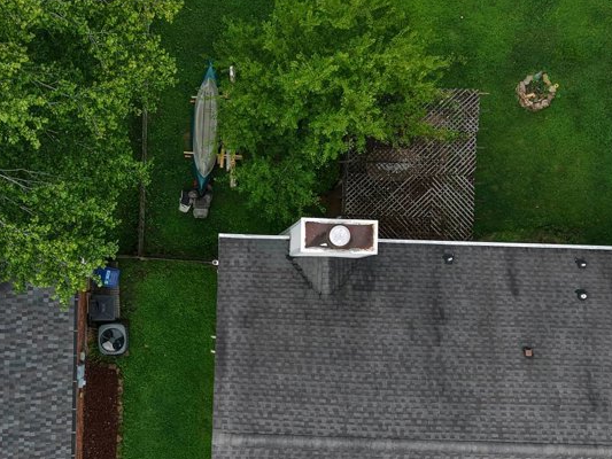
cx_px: 230
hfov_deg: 35.3
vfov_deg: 27.0
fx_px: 955
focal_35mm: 54
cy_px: 285
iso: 100
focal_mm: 8.67
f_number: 1.8
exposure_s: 1/1250
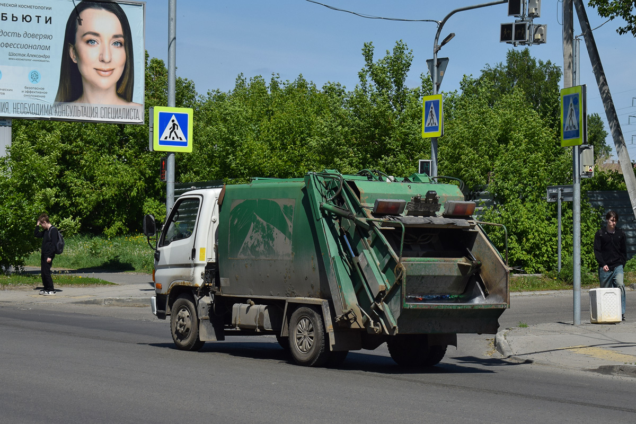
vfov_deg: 16.6
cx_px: 318
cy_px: 212
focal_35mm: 82
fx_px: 1457
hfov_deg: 24.6
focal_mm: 55
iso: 200
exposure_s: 1/1250
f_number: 7.1
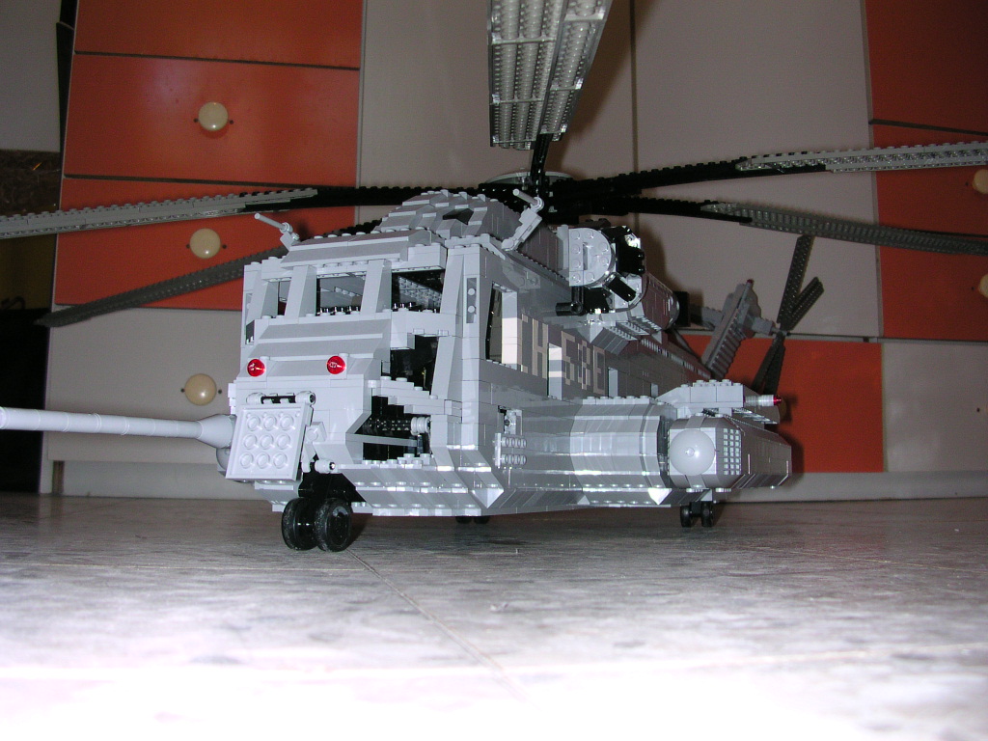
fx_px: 1056
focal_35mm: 37
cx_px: 494
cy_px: 370
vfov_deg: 38.7
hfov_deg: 50.1
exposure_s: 1/60
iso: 100
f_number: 2.7
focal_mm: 5.6
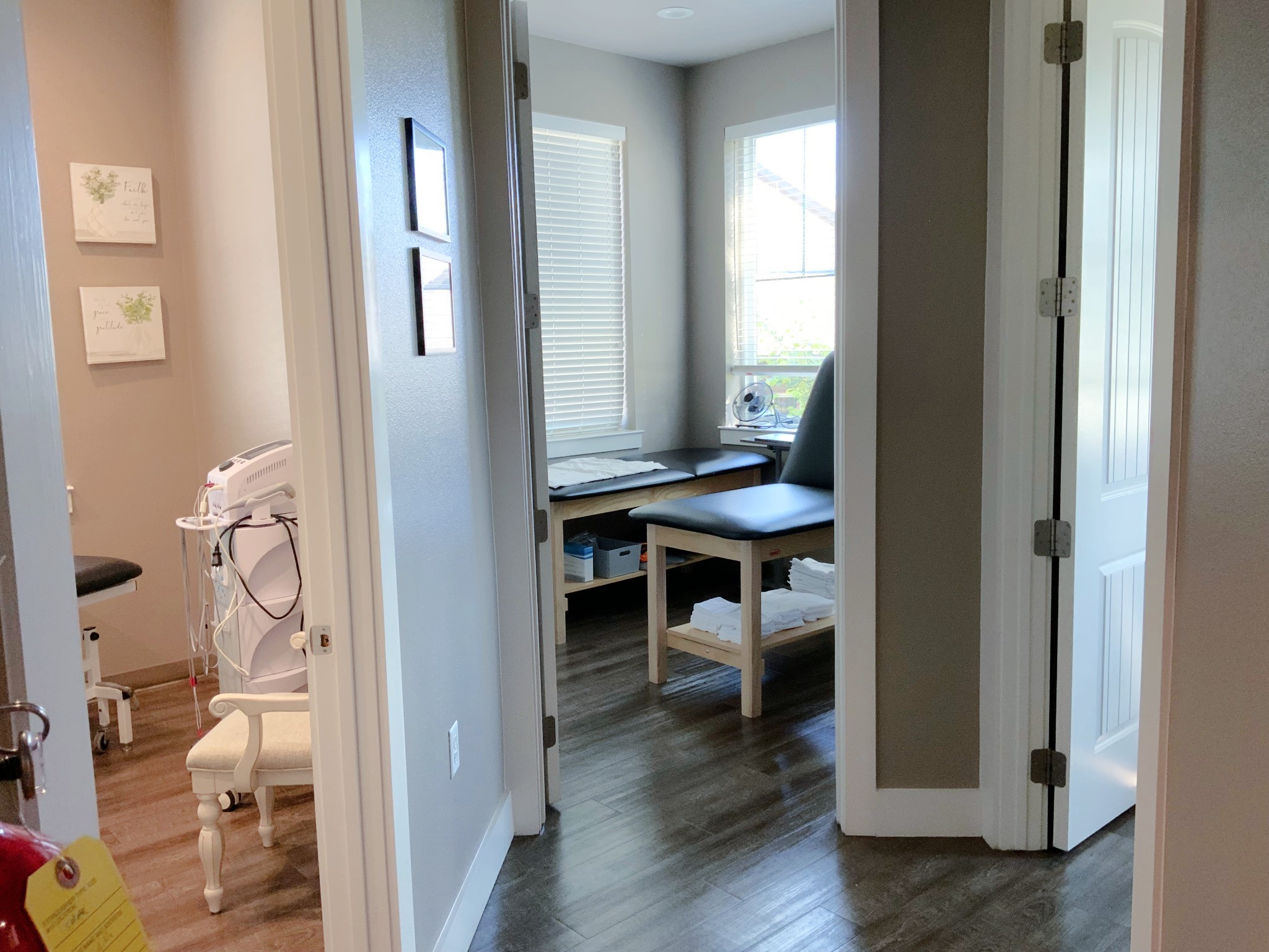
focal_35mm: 29
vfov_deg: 48.2
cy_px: 476
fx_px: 1063
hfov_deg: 61.7
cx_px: 634
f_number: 1.8
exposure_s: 1/60
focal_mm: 3
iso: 100
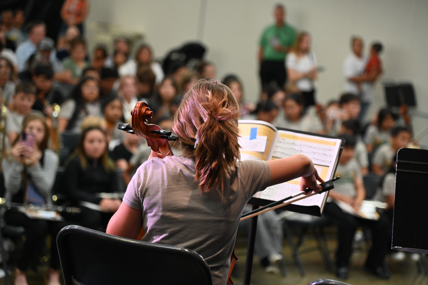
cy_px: 142
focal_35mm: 120
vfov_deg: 11.4
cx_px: 214
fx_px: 1426
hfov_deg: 17.1
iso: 3200
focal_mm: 120
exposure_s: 1/125
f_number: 4
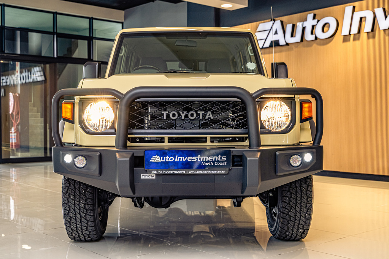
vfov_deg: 29.2
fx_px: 497
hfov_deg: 42.7
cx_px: 194
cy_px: 130
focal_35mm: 46
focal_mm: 46
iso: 640
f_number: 4.5
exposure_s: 1/125
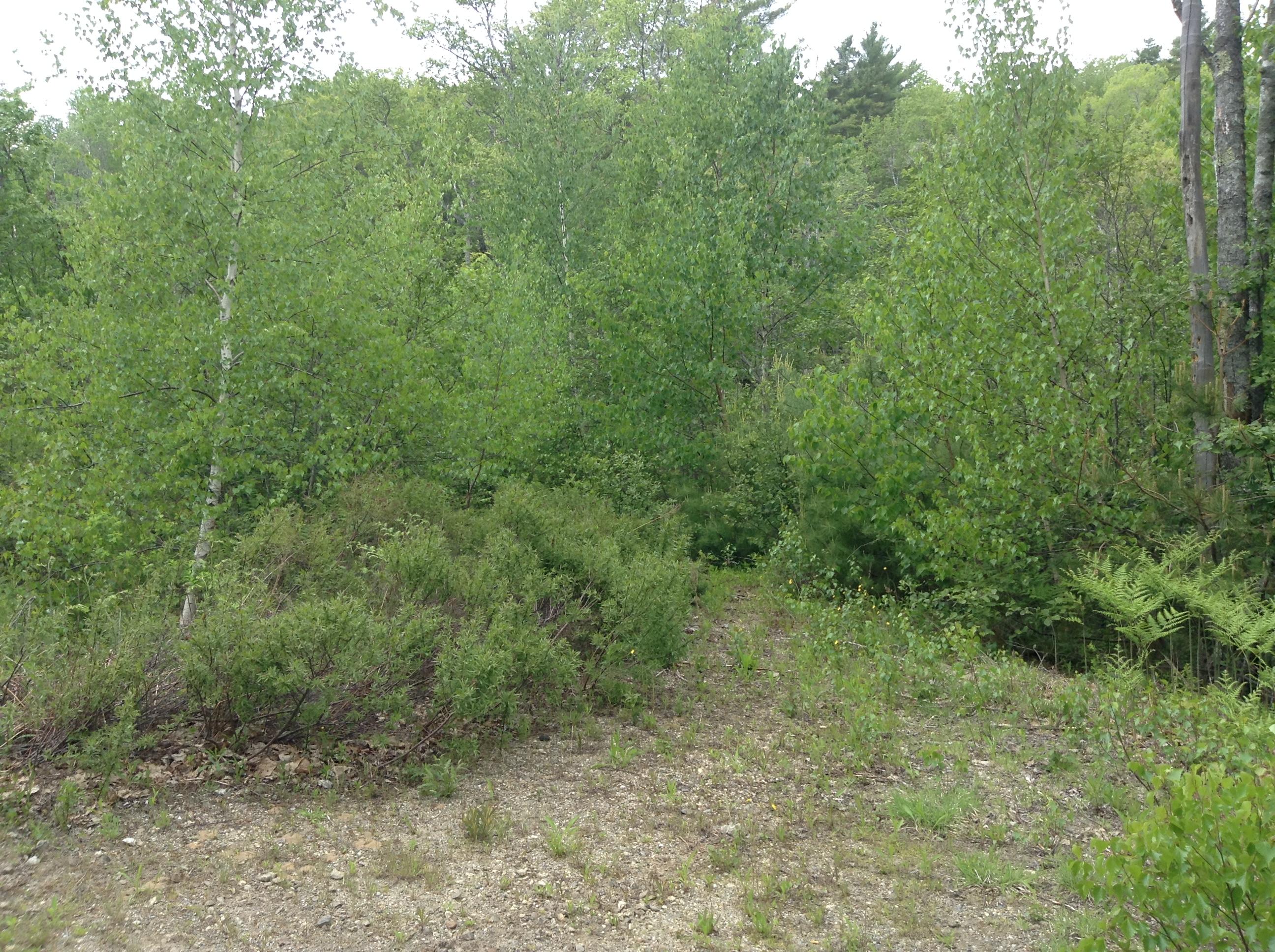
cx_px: 638
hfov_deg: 55.4
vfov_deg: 42.8
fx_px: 1214
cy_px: 476
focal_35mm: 33
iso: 25
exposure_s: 1/313
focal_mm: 3.3
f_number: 2.4
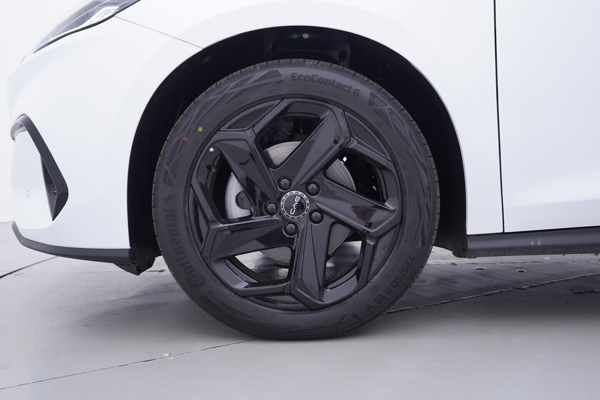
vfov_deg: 36.9
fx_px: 600
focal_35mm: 36
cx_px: 300
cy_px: 200
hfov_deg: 53.1
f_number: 3.5
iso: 125
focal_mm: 24
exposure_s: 1/60
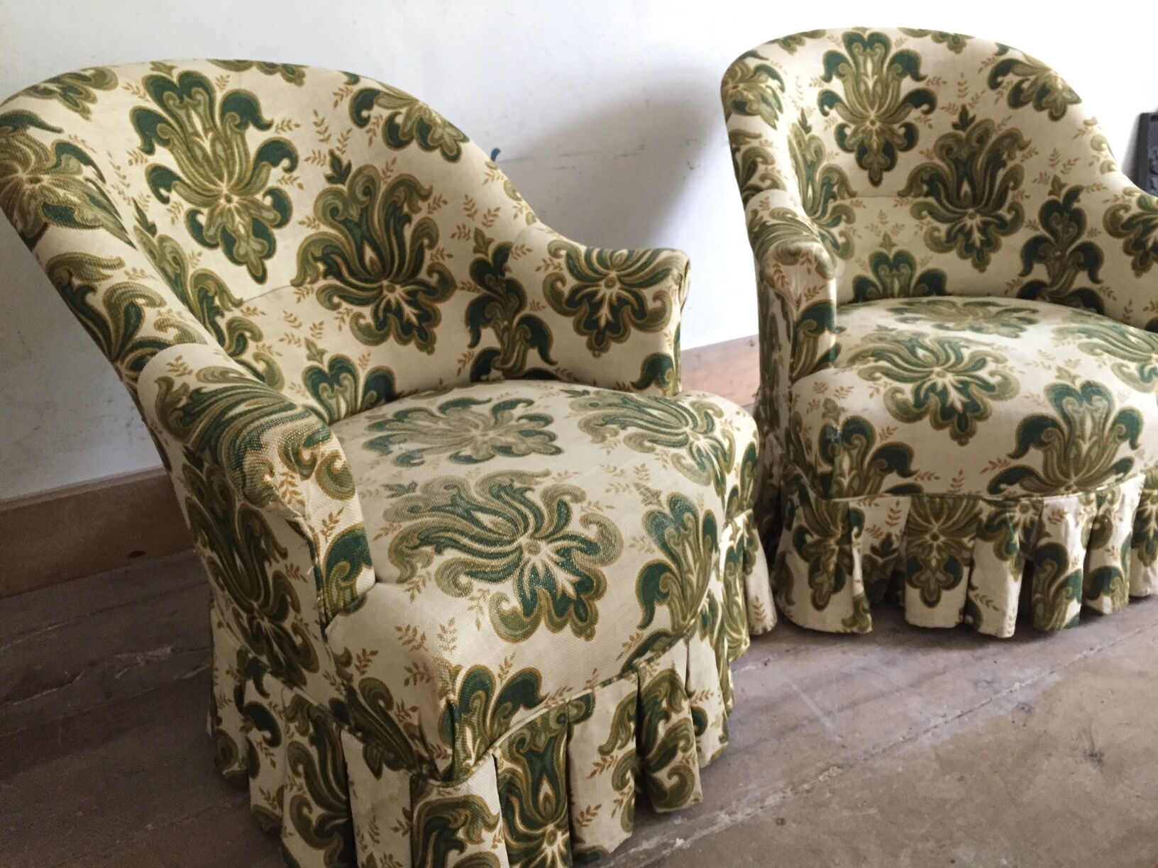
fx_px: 970
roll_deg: +0.2
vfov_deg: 48.2
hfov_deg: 61.7
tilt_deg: -23.0
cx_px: 579
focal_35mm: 29
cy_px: 434
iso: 250
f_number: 2.2
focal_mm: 4.15
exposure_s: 1/17
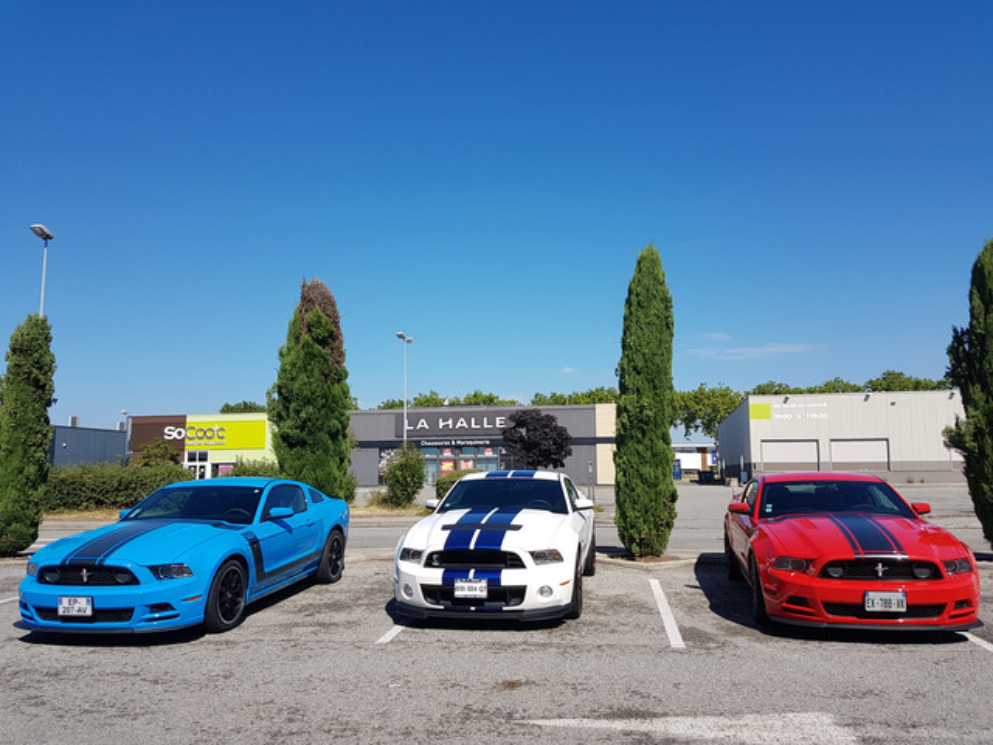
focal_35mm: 26
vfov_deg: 53.1
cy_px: 372
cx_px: 496
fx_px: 746
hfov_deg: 67.3
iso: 40
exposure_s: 1/2400
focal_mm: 4.2
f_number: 1.7
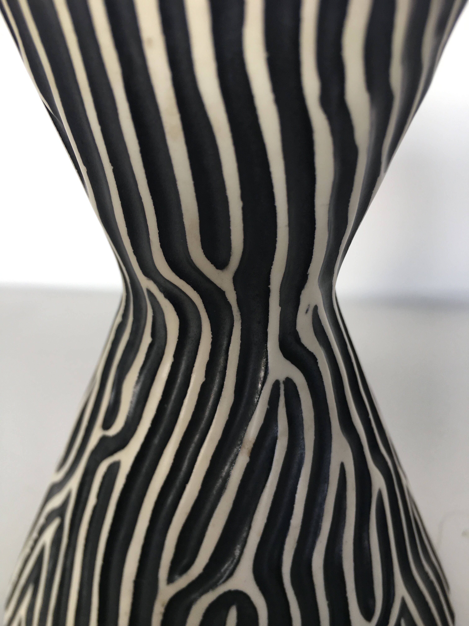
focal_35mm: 29
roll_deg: +2.1
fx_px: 524
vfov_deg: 61.7
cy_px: 313
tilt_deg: -26.3
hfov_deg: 48.2
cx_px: 234
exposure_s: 1/50
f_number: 2.2
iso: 32
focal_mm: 4.15
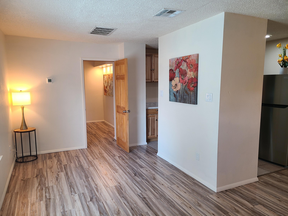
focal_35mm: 26
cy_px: 108
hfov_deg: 67.3
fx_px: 216
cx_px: 144
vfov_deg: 53.1
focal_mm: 5.4
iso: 80
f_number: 1.8
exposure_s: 1/60
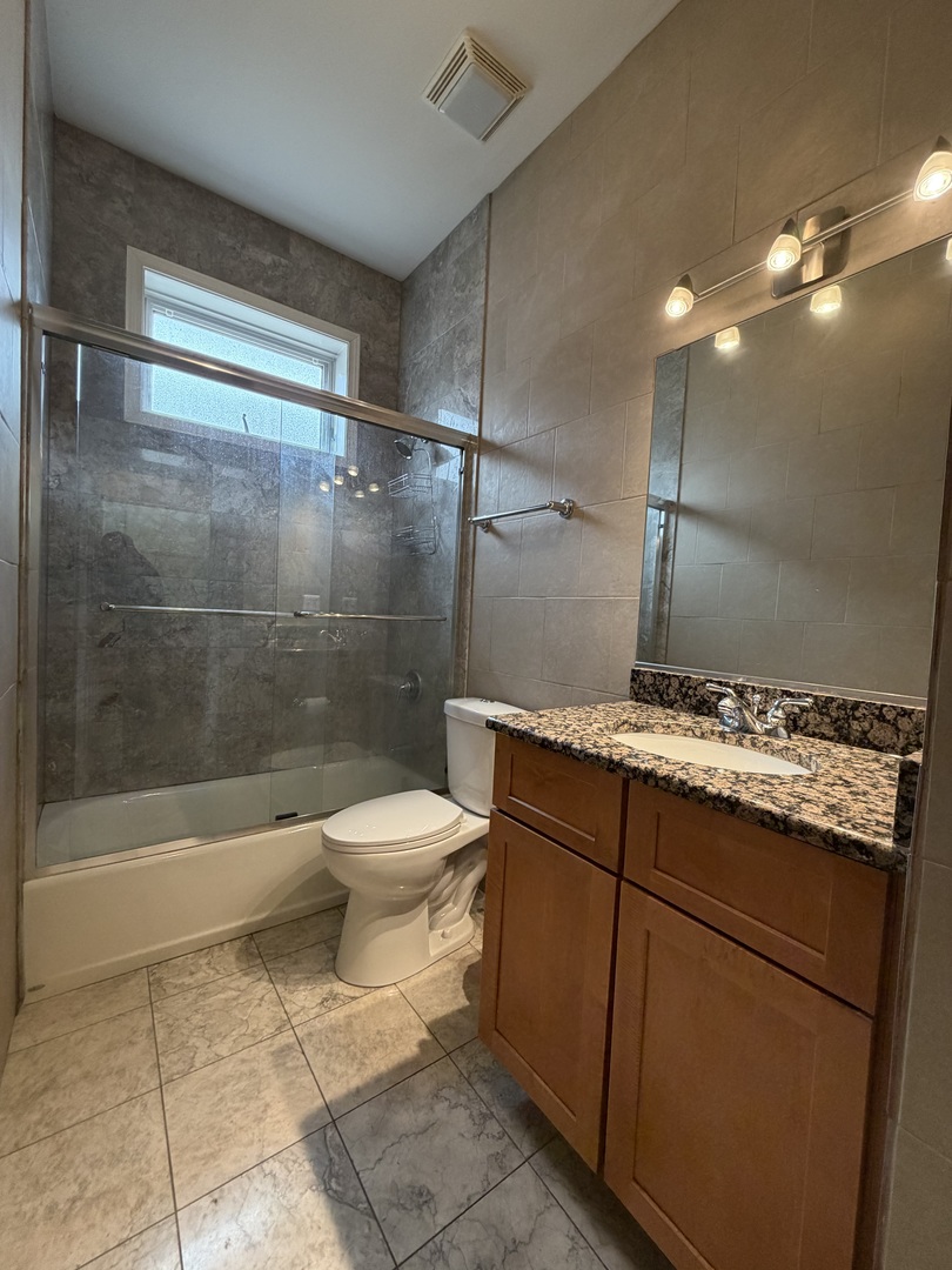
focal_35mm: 14
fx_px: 513
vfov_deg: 102.1
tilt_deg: -2.1
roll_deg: -3.1
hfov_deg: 85.7
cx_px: 476
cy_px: 635
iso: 250
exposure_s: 1/60
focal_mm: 2.22
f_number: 2.2
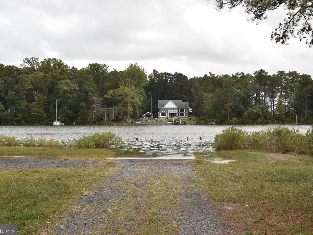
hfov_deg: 41.2
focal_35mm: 46
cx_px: 157
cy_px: 118
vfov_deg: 31.5
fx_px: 416
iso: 500
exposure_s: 1/400
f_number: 10
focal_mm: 28
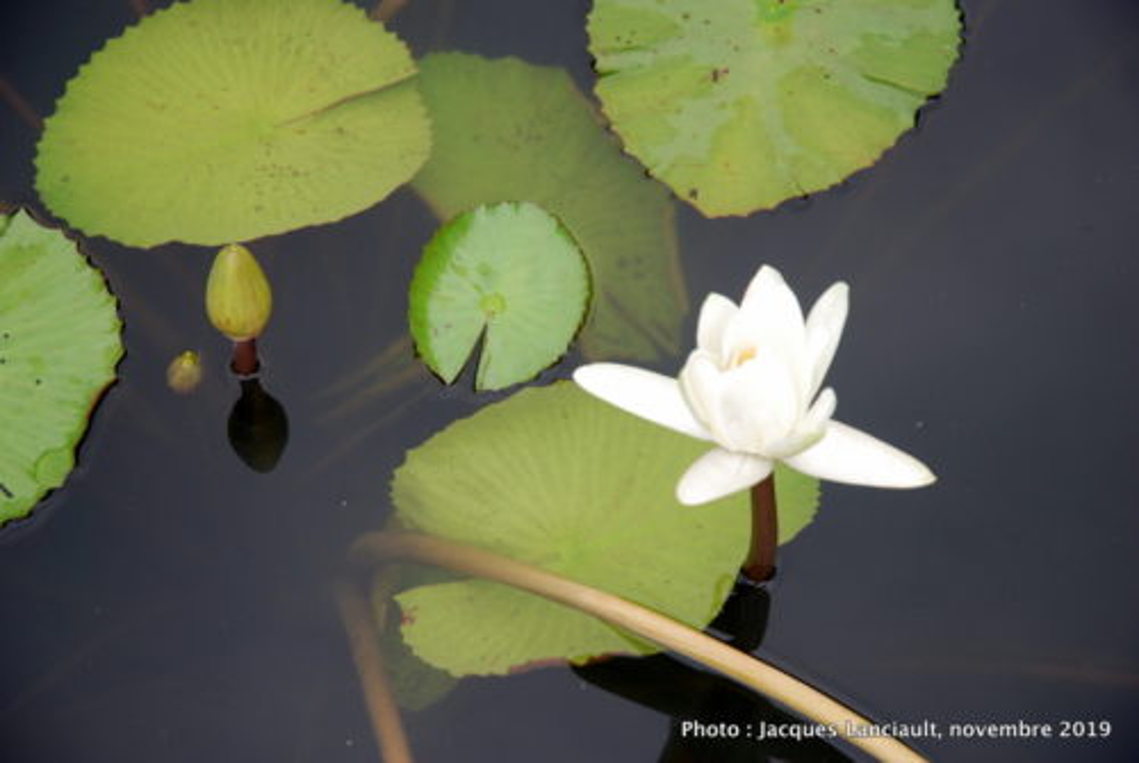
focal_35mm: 105
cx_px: 570
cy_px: 382
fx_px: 3327
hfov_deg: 19.4
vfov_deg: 13.1
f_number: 5
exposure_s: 1/125
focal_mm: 70
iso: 100
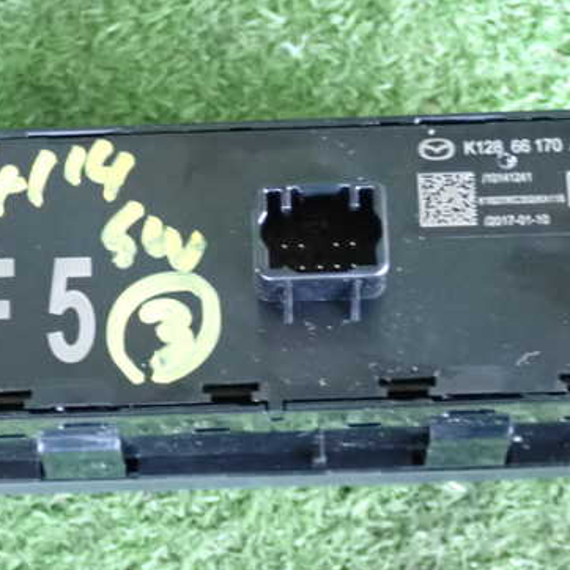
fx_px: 1937
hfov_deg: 16.7
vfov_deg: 16.7
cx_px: 261
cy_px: 302
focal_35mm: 104
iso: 2000
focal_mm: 12.73
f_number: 3.9
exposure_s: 1/50
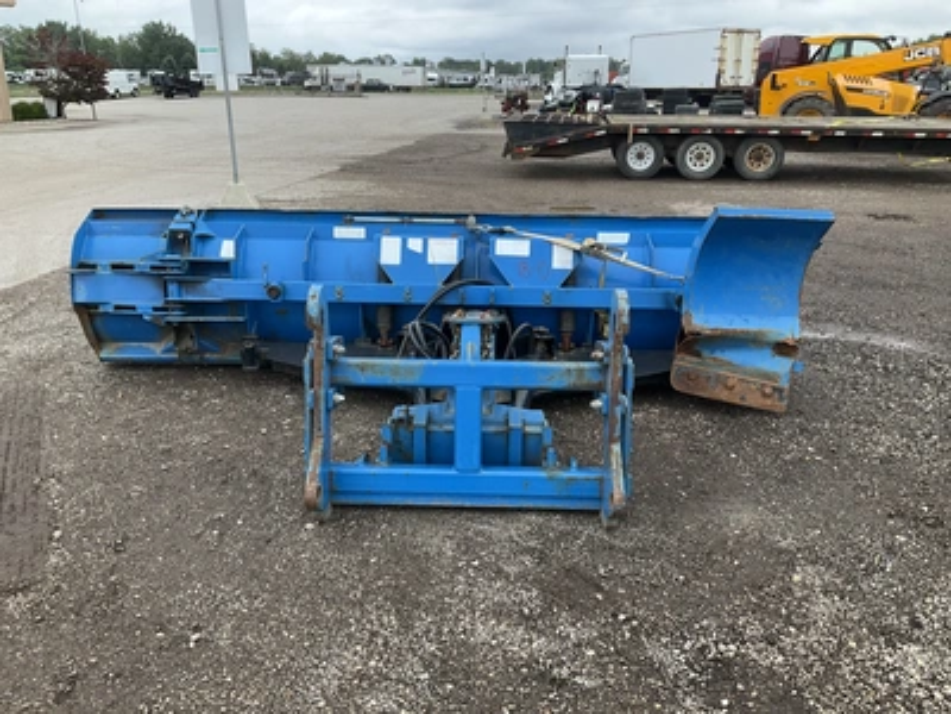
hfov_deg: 61.7
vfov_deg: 48.2
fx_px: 797
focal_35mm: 29
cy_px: 357
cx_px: 476
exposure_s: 1/129
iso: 16
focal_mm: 3
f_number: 1.8
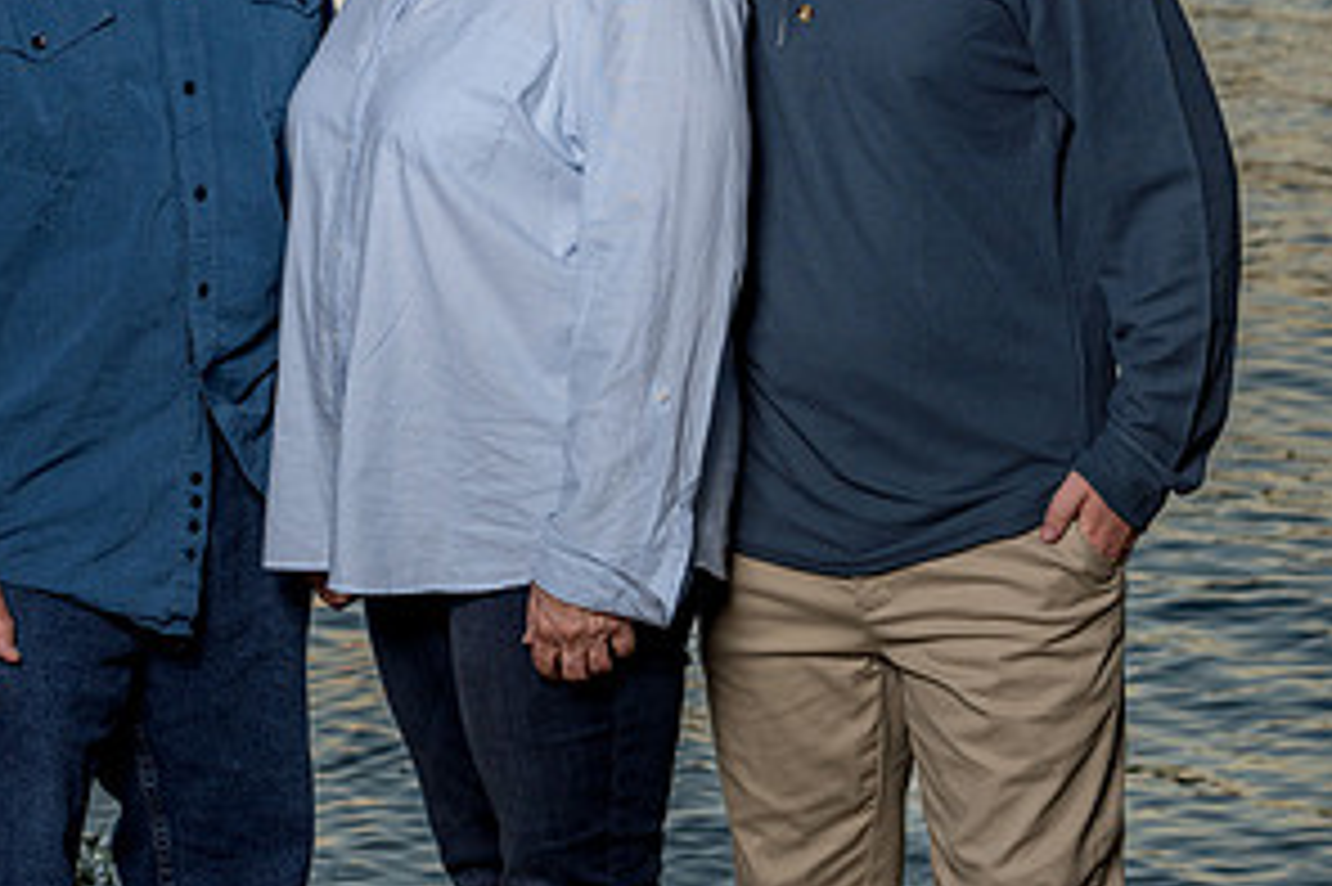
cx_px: 216
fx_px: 3624
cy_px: 119
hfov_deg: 20.5
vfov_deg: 13.8
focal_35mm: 98
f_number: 5
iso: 100
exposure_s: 1/160
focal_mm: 50
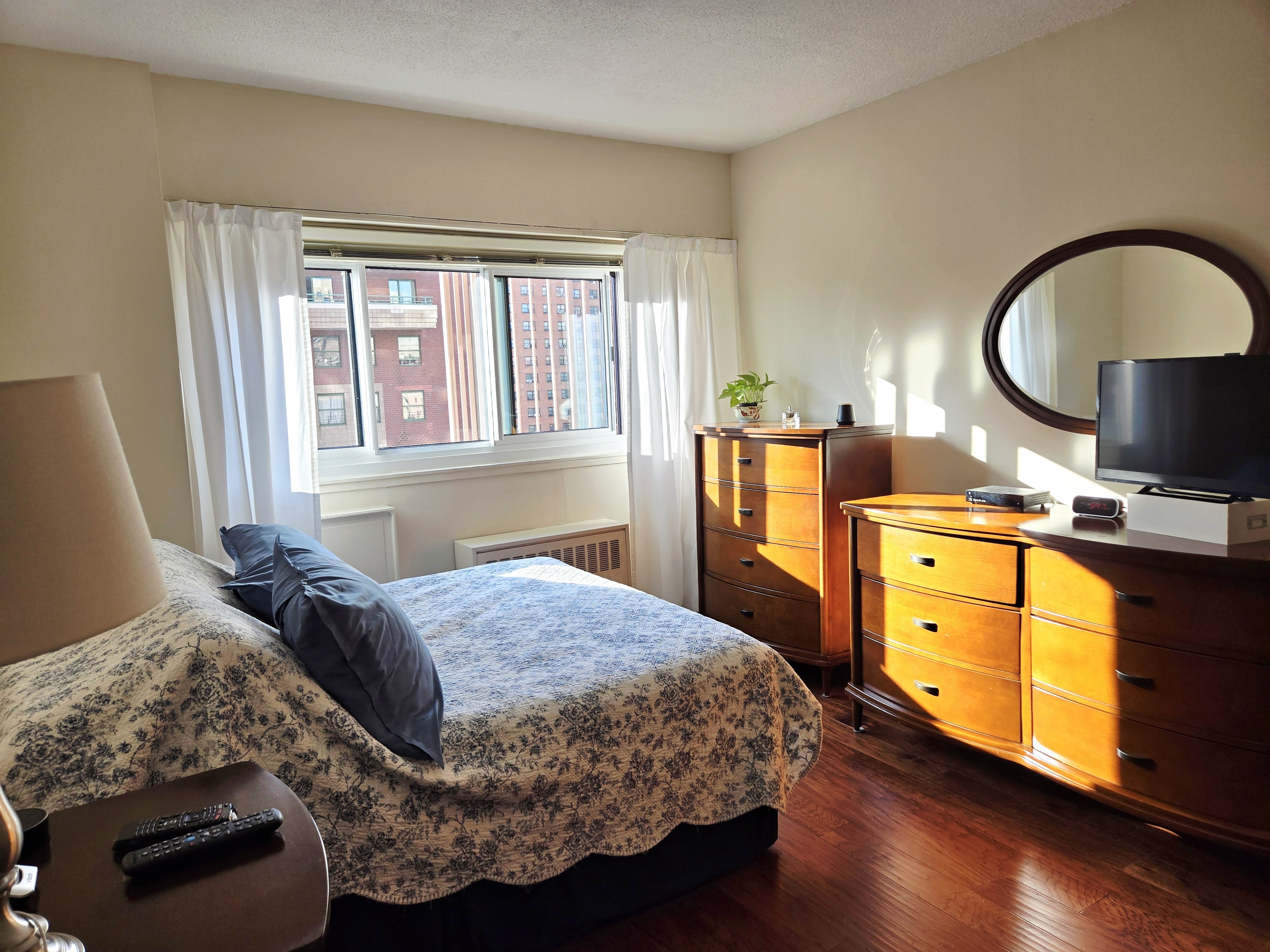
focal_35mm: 23
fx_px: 844
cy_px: 476
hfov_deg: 73.9
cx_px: 635
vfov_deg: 58.9
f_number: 1.8
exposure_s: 1/192
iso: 25
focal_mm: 5.4
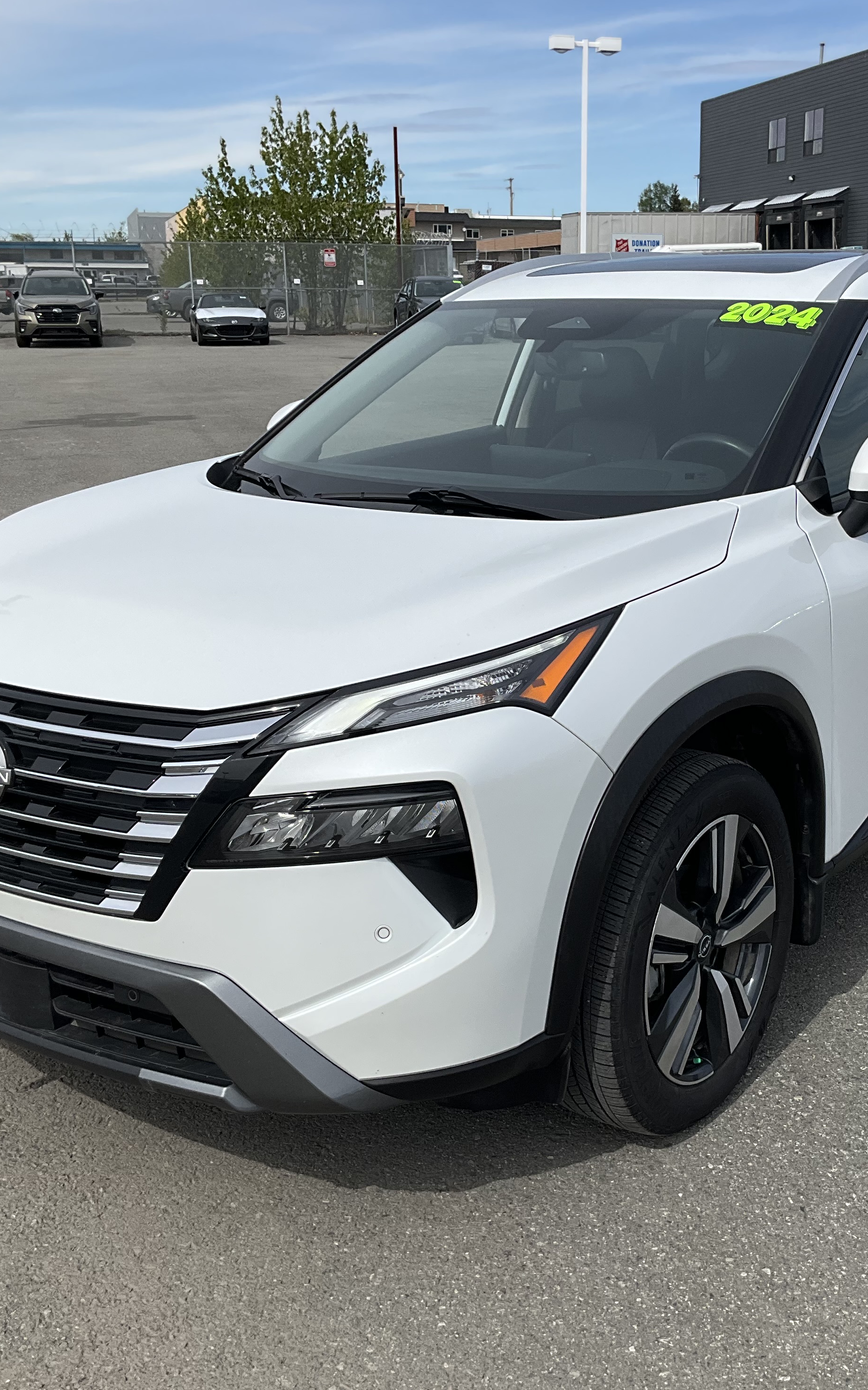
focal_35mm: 42
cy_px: 681
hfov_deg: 30.3
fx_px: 1590
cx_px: 590
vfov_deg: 47.2
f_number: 1.8
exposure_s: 1/2801
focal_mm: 3
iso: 25
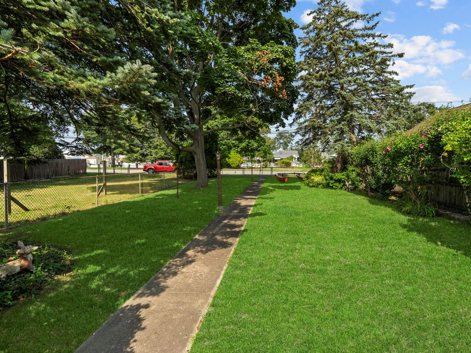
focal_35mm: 16
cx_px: 264
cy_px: 170
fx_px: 218
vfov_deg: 78.1
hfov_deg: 94.1
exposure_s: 1/400
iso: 640
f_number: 10
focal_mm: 14
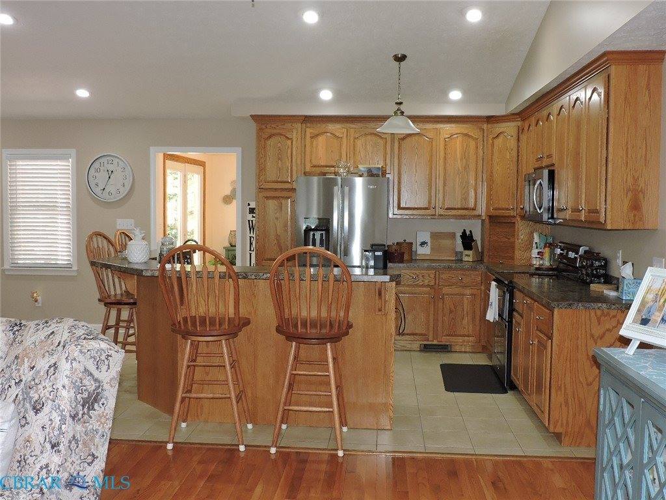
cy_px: 250
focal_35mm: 35
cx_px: 333
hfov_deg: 52.6
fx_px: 673
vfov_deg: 40.7
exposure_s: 1/30
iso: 200
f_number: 3.3
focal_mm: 6.2
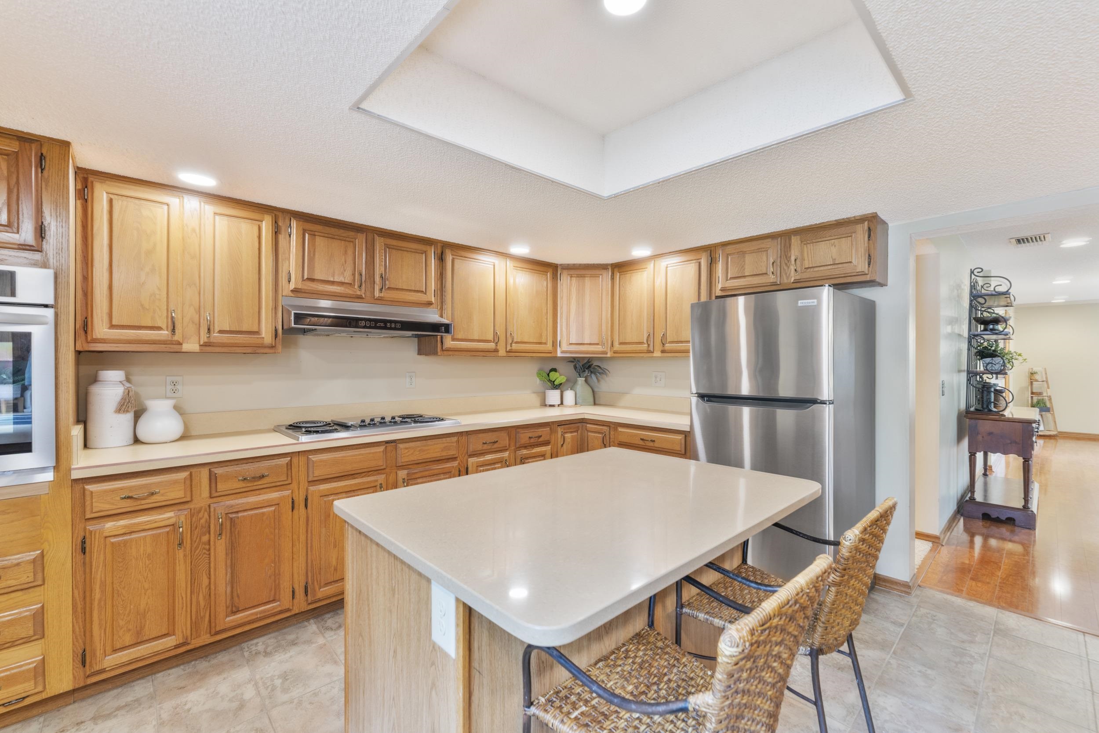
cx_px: 550
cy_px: 366
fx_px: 461
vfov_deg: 77.0
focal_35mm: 15
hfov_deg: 100.0
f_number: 8
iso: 320
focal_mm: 15.1
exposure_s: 1.6
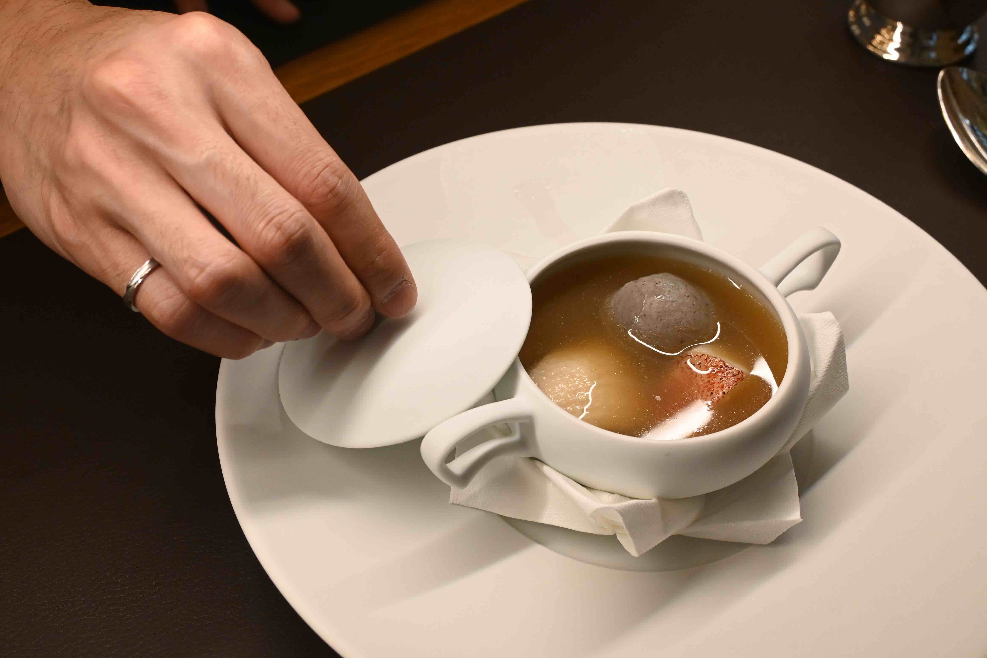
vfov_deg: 28.5
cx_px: 494
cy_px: 329
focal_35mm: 47
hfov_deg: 41.7
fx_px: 1295
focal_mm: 31.5
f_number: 6.3
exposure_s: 1/160
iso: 1600
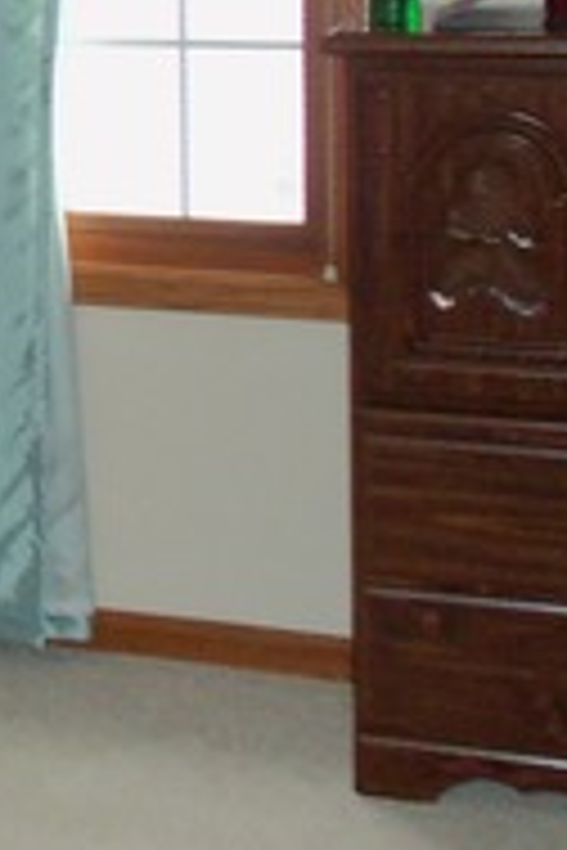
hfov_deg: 12.1
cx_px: -526
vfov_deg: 19.2
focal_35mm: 102
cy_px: -76
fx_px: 2410
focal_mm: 5.2
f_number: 3.4
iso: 200
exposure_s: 1/30
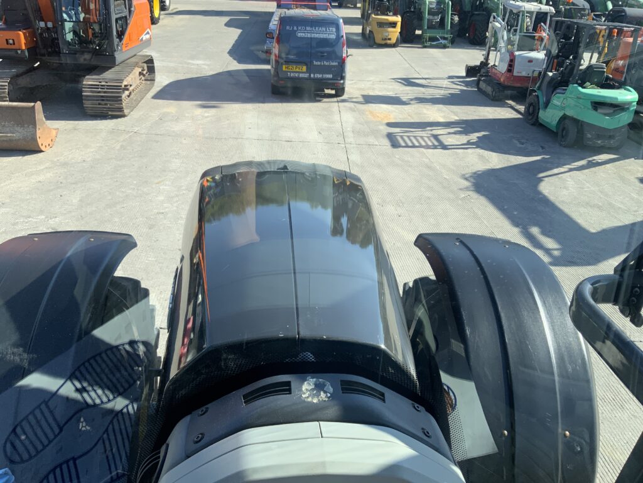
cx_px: 322
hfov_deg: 61.7
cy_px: 242
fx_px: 539
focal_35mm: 29
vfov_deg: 48.2
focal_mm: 3
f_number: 1.8
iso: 16
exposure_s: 1/551
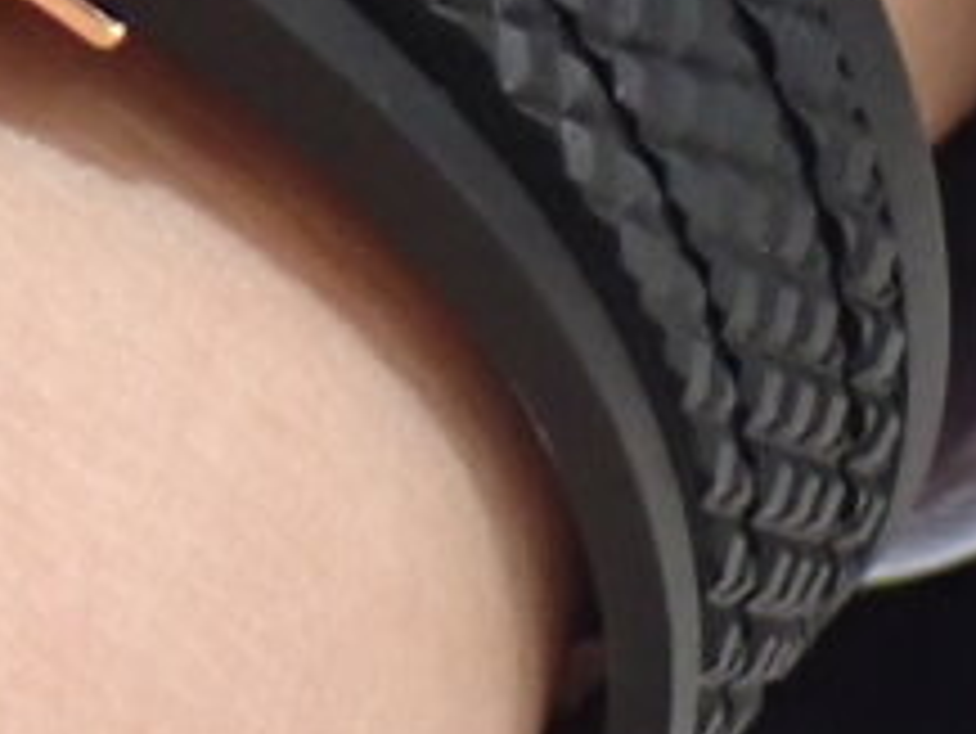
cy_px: -603
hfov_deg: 4.6
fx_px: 11990
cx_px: -382
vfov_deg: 3.5
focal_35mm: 425
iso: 500
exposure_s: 1/80
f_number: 4.1
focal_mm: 13.65
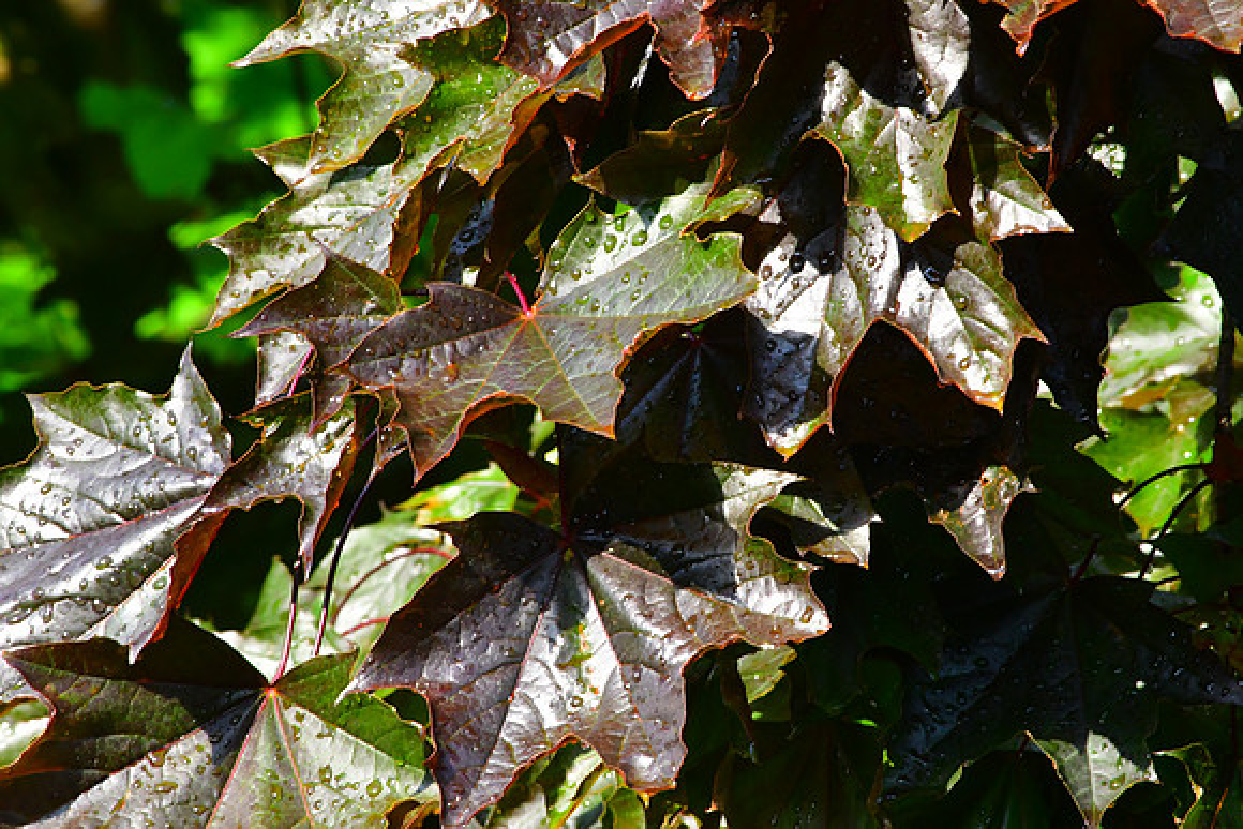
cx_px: 622
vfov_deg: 3.3
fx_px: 14504
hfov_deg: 4.9
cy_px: 414
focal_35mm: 420
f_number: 22
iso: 2200
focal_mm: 280
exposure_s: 1/100
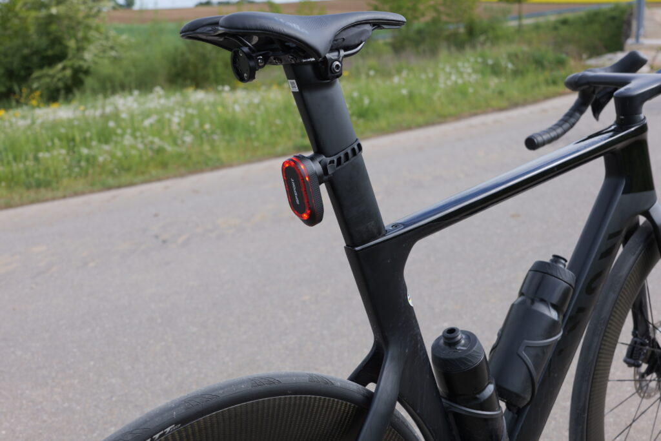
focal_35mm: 40
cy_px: 220
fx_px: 734
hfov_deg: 48.5
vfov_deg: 33.4
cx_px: 330
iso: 100
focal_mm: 40
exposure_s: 1/160
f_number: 6.3
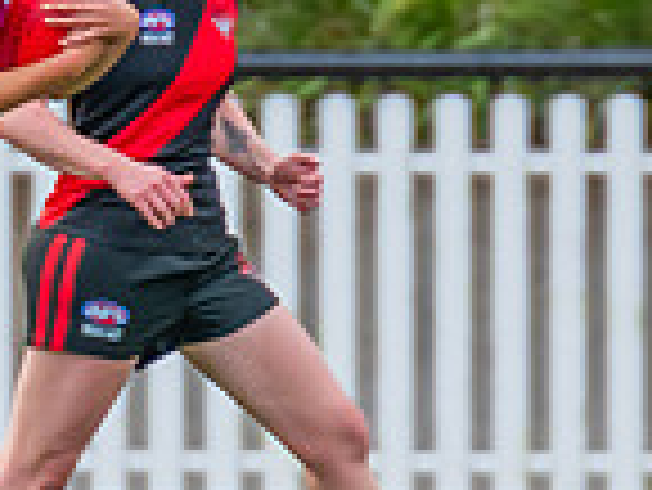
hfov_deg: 0.7
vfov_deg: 0.5
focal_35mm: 2928
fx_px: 55195
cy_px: 28
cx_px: -142
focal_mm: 420
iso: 800
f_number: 4.5
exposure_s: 1/1000
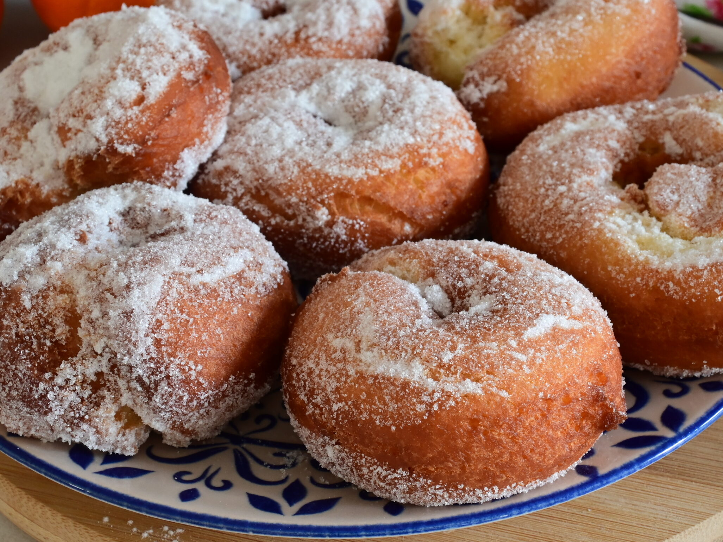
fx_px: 1379
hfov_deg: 29.4
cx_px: 378
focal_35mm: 66
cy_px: 271
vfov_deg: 22.3
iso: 640
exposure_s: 1/6
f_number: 11
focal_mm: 37
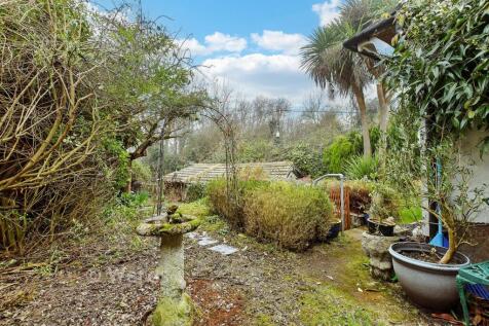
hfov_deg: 100.4
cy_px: 163
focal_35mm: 15
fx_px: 204
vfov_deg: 77.3
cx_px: 244
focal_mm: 10
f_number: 8
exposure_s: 1/50
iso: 250
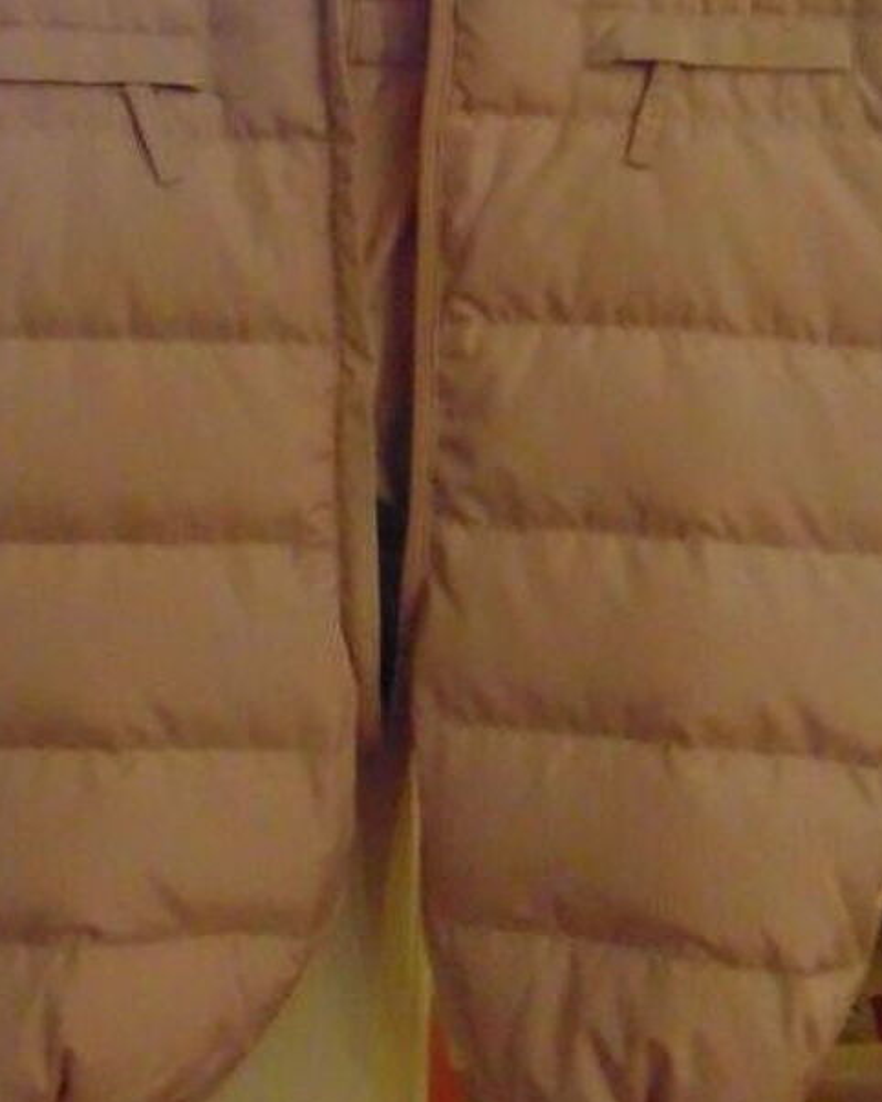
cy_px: 398
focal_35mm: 54
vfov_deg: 34.5
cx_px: 344
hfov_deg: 28.0
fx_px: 1761
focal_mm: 4.5
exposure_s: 1/25
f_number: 3
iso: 800
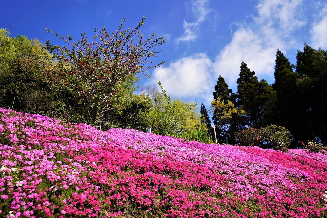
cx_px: 164
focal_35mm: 29
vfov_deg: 45.0
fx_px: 263
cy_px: 109
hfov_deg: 63.7
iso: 100
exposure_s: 1/640
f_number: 5
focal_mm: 29
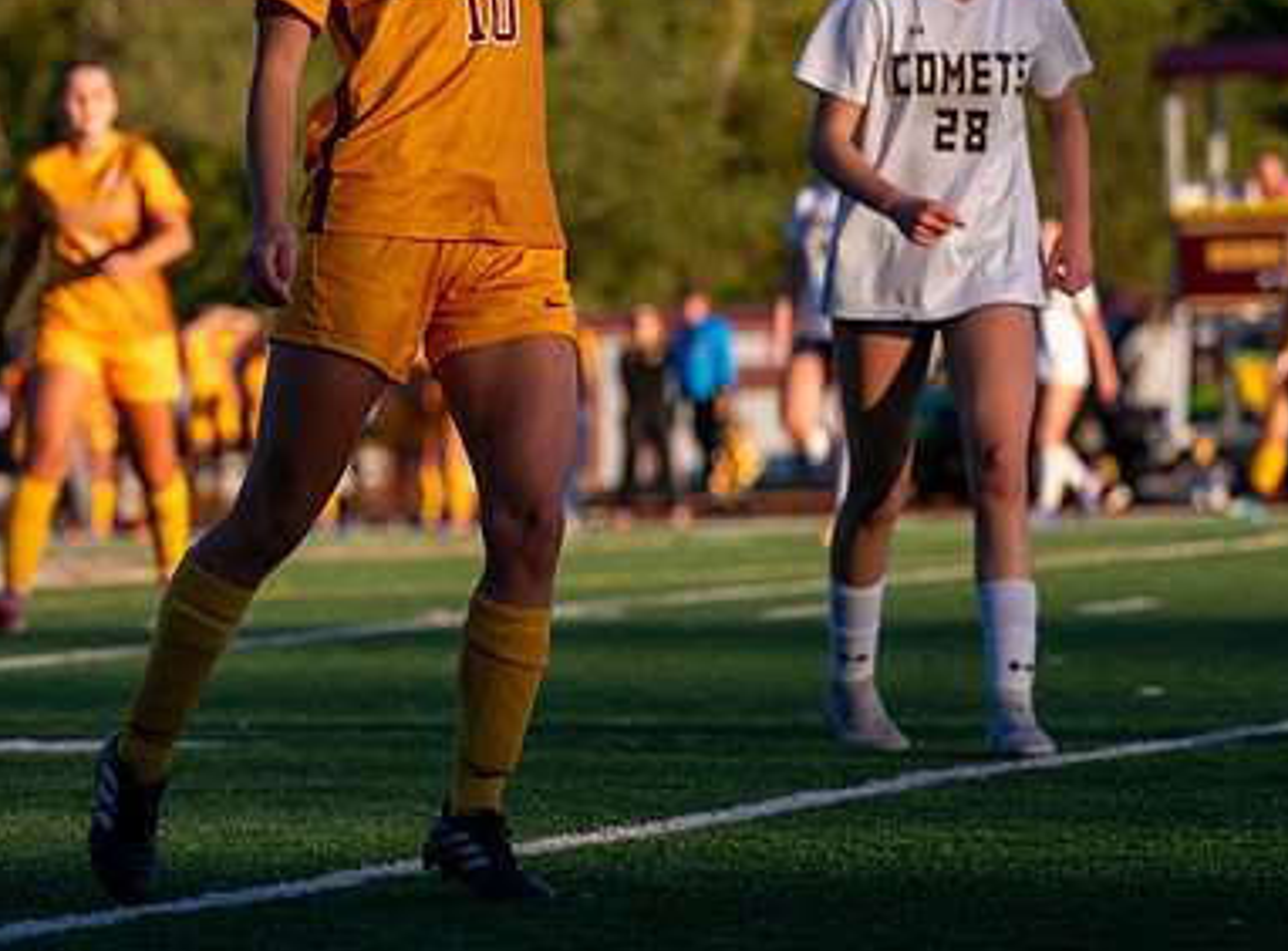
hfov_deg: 8.3
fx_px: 8880
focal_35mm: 240
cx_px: 129
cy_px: 265
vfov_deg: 6.1
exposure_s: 1/3200
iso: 280
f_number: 2.8
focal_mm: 97
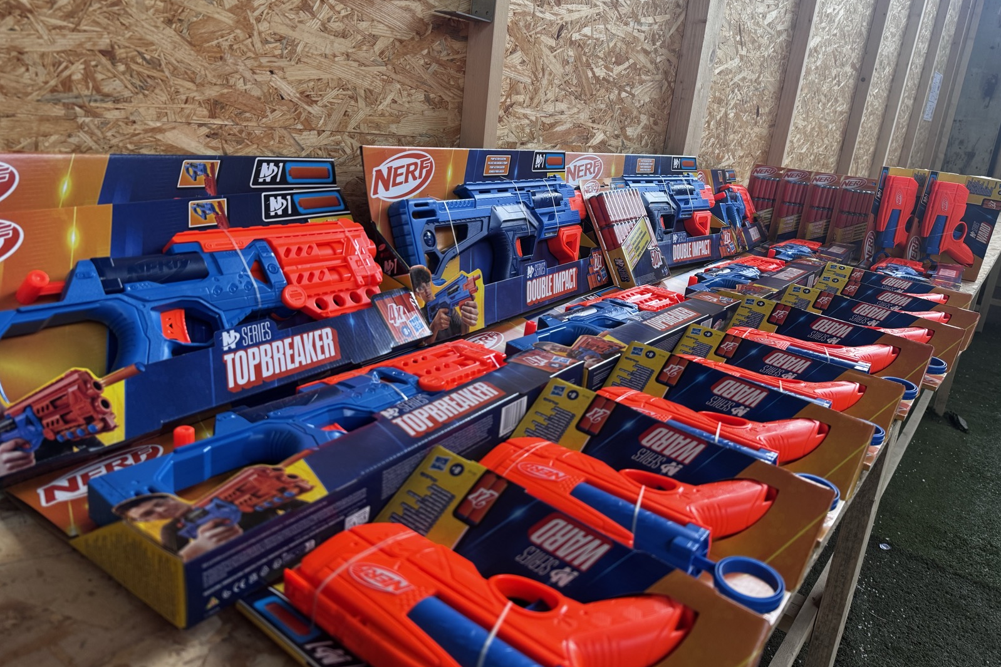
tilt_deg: -15.4
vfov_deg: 51.2
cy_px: 307
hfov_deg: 71.5
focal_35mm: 25
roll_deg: -6.1
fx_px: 695
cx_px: 500
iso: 160
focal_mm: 6.76
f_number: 1.78
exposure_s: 1/48
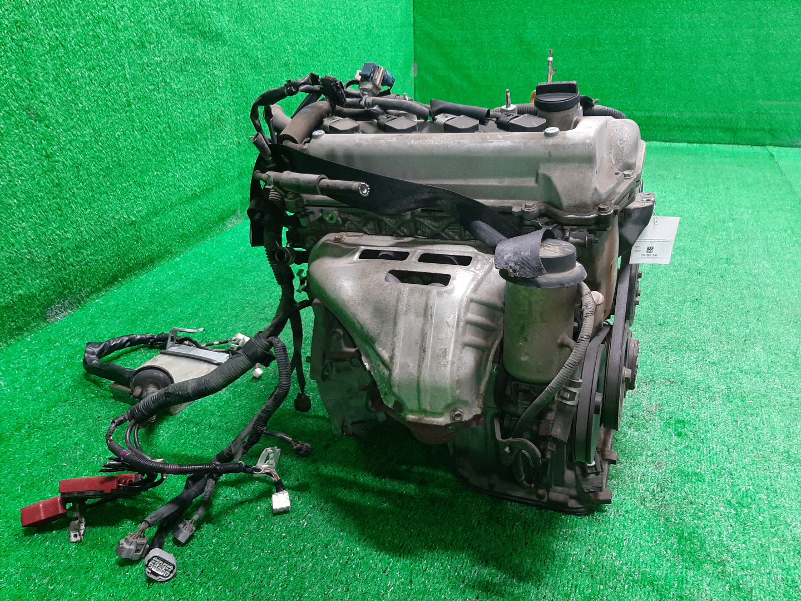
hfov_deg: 67.3
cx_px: 400
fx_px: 602
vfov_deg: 53.1
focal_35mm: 26
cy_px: 300
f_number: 1.7
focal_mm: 3.93
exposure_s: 1/50
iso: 208
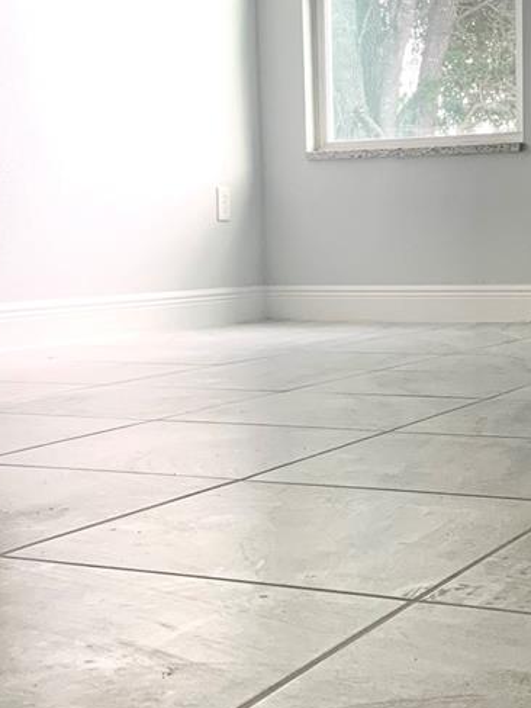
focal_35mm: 64
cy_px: 310
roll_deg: +1.0
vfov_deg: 30.2
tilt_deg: -1.3
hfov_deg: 22.8
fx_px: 1309
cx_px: 374
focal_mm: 4.25
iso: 100
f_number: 1.8
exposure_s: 1/90
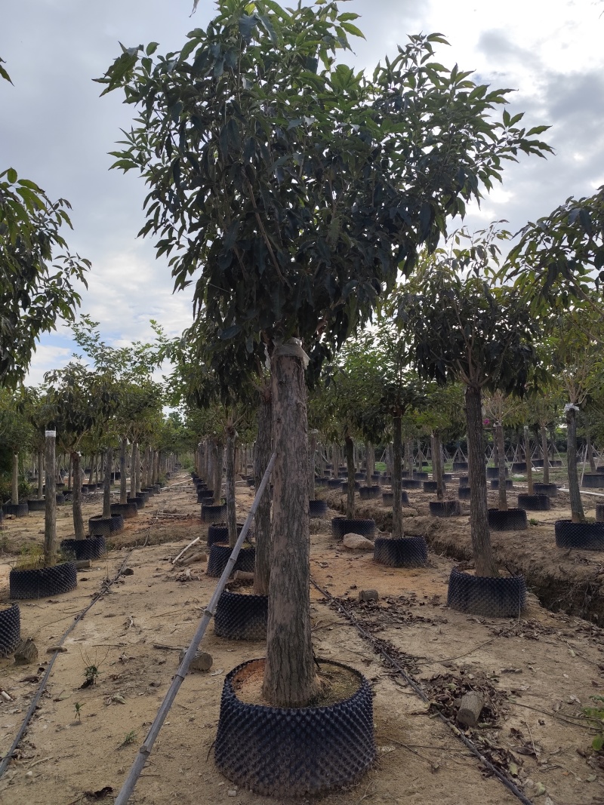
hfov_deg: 58.9
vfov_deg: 73.9
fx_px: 535
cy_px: 402
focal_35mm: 23
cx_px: 302
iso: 50
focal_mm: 6.19
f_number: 1.65
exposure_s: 1/823
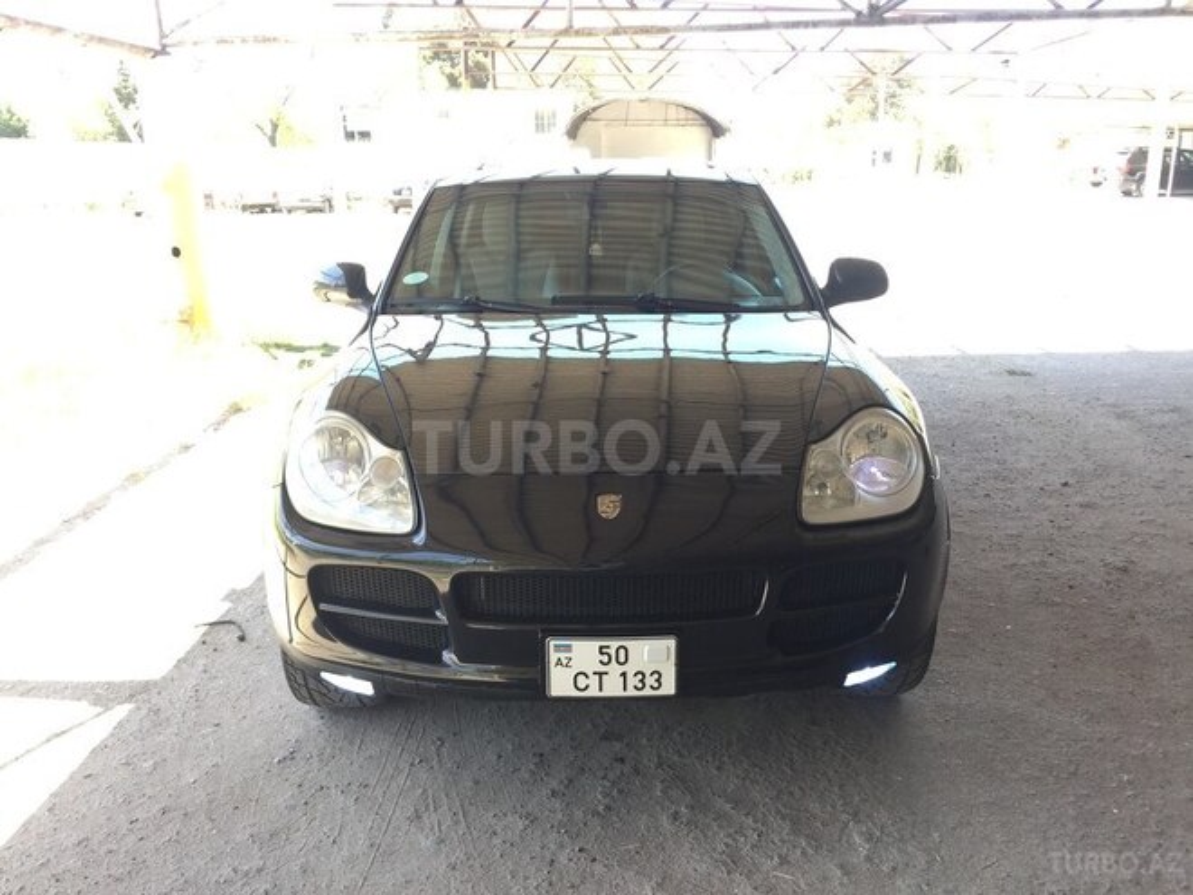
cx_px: 596
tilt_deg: -15.8
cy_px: 448
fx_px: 999
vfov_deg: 48.2
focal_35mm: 29
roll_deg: +0.1
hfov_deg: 61.7
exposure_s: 1/100
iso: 40
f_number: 2.2
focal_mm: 4.15
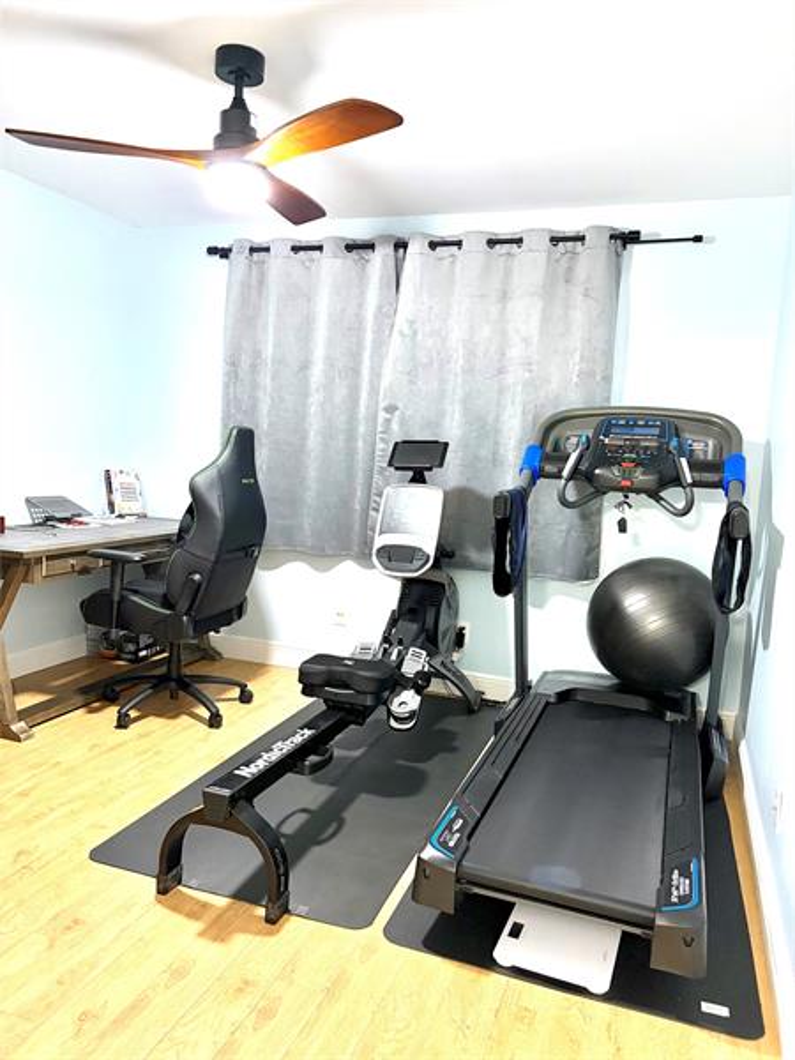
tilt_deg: -5.2
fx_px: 796
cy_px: 530
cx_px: 398
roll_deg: -4.0
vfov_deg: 67.3
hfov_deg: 53.1
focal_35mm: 26
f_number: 1.6
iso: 500
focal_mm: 5.96
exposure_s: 1/40
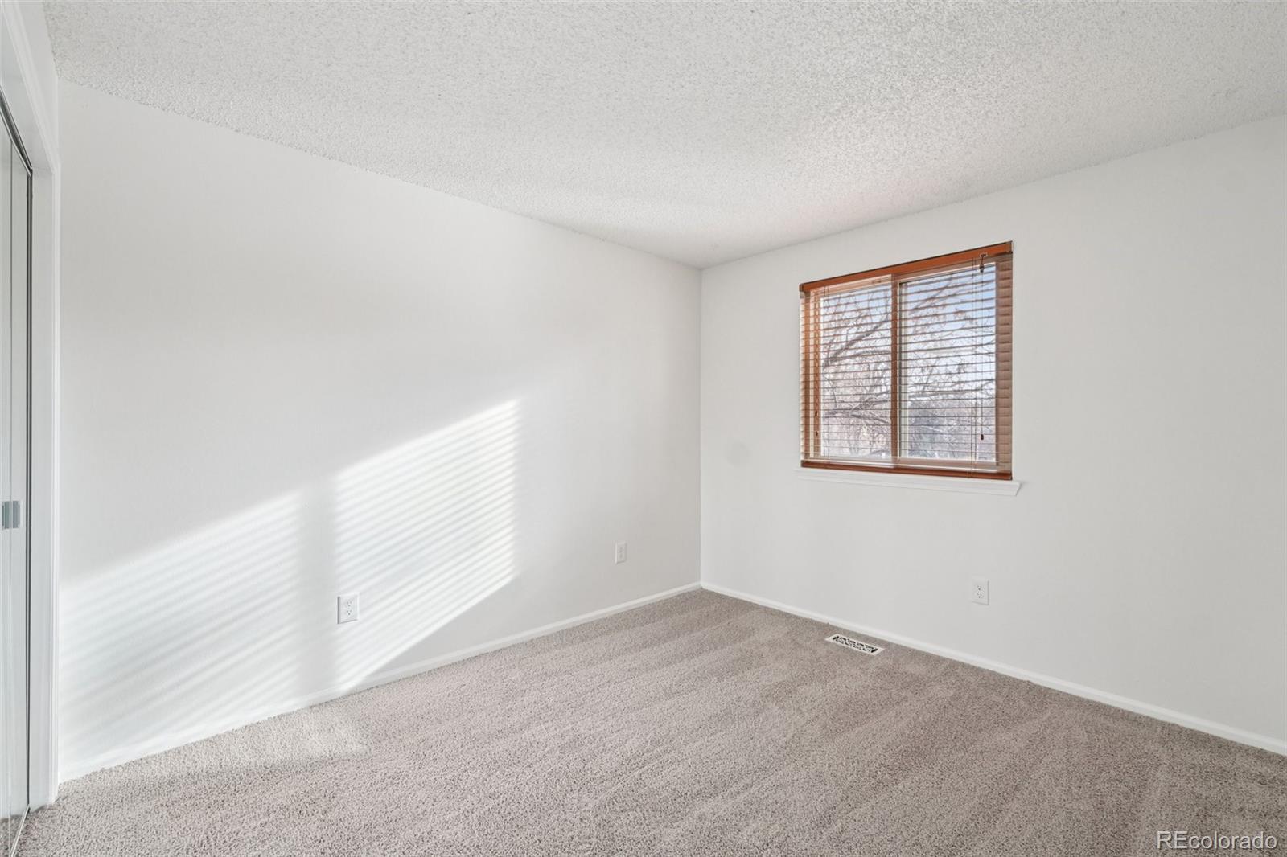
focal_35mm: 15
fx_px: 536
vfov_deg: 77.3
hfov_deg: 100.4
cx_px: 644
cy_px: 428
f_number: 8
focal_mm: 10
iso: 800
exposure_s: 1/6
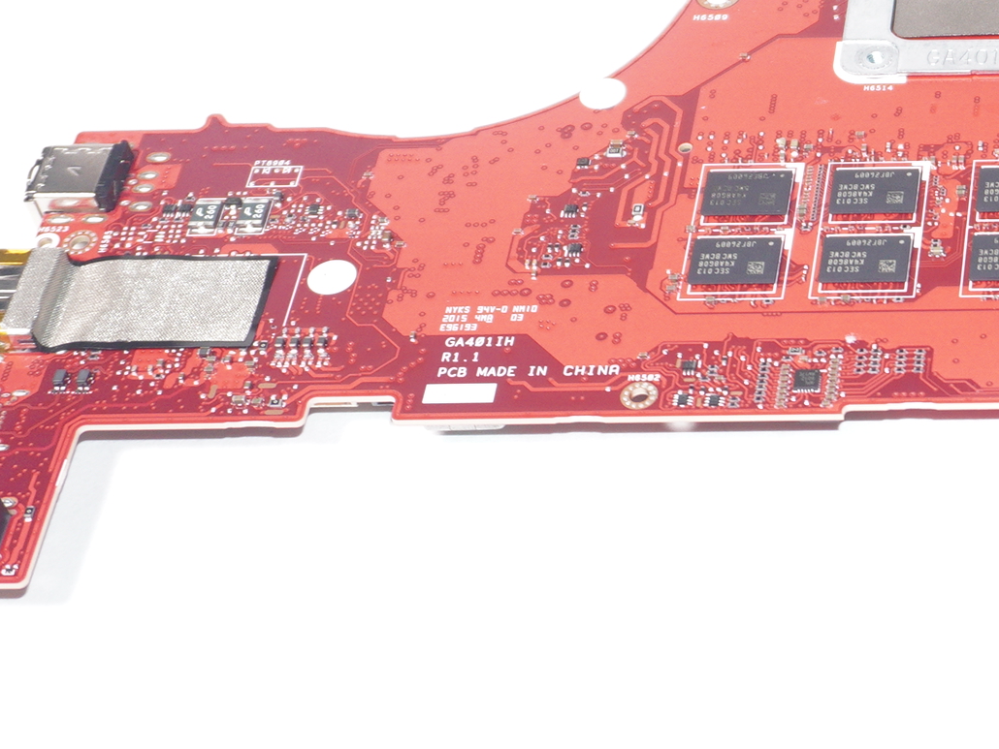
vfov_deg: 14.6
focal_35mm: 101
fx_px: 2915
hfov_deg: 18.2
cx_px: 1294
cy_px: 426
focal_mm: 24
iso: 640
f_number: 5
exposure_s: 1/125
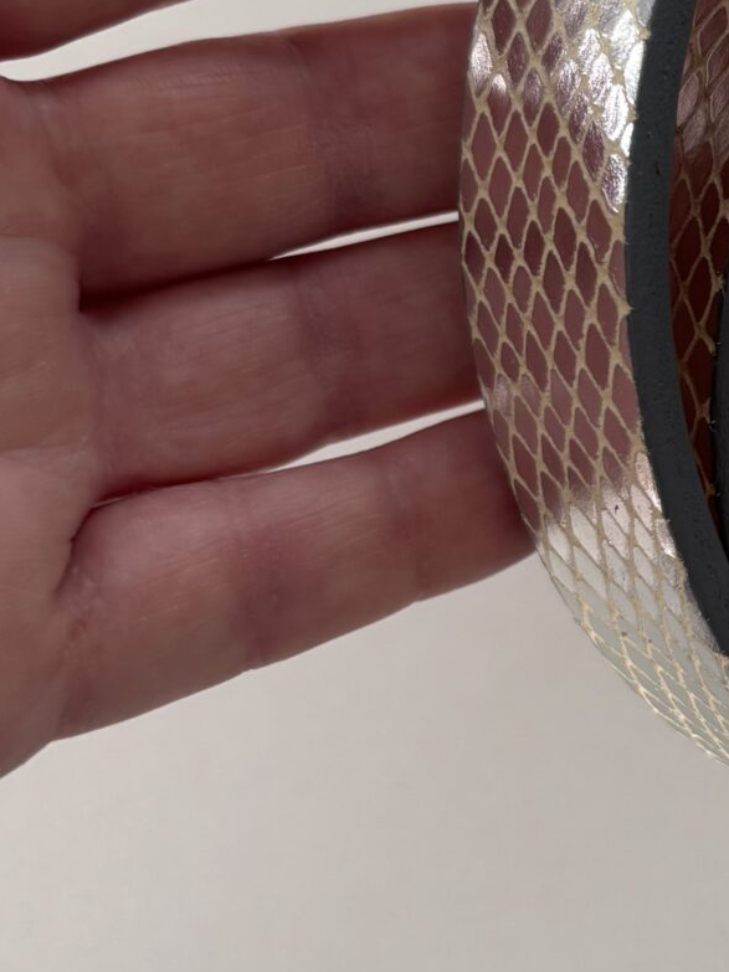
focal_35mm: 68
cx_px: 913
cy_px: 343
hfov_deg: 20.0
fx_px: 1910
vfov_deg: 28.4
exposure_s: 1/121
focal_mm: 5.96
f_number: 1.6
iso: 125
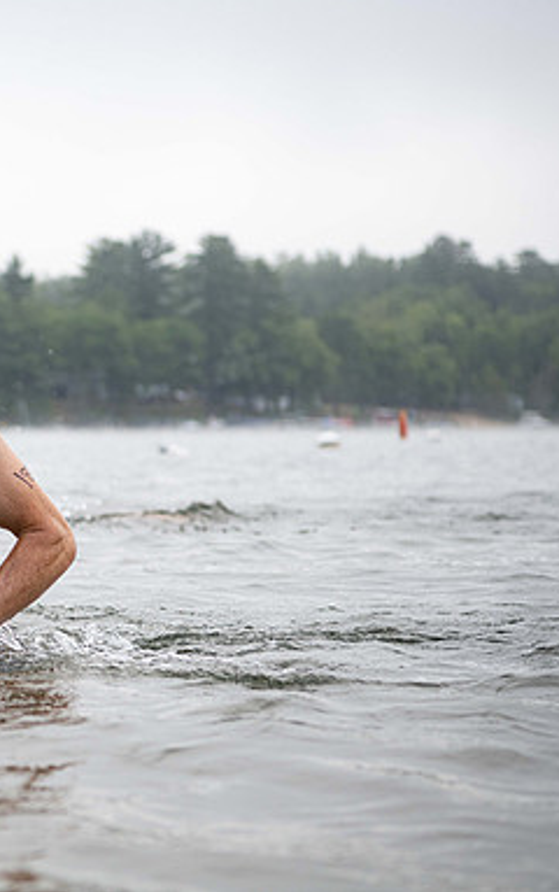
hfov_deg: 11.9
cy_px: 444
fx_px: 2628
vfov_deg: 19.3
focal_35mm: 108
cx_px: -95
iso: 500
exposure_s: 1/640
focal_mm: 70
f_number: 4
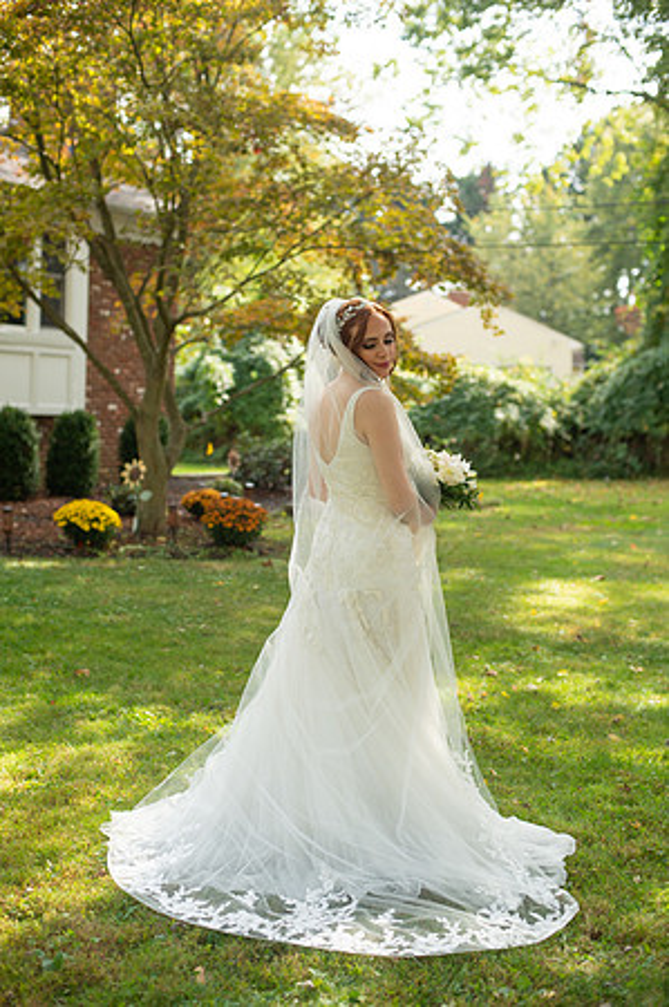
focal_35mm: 50
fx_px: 1397
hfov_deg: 26.9
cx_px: 334
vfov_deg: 39.6
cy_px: 504
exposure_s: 1/1600
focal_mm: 50
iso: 320
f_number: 3.2
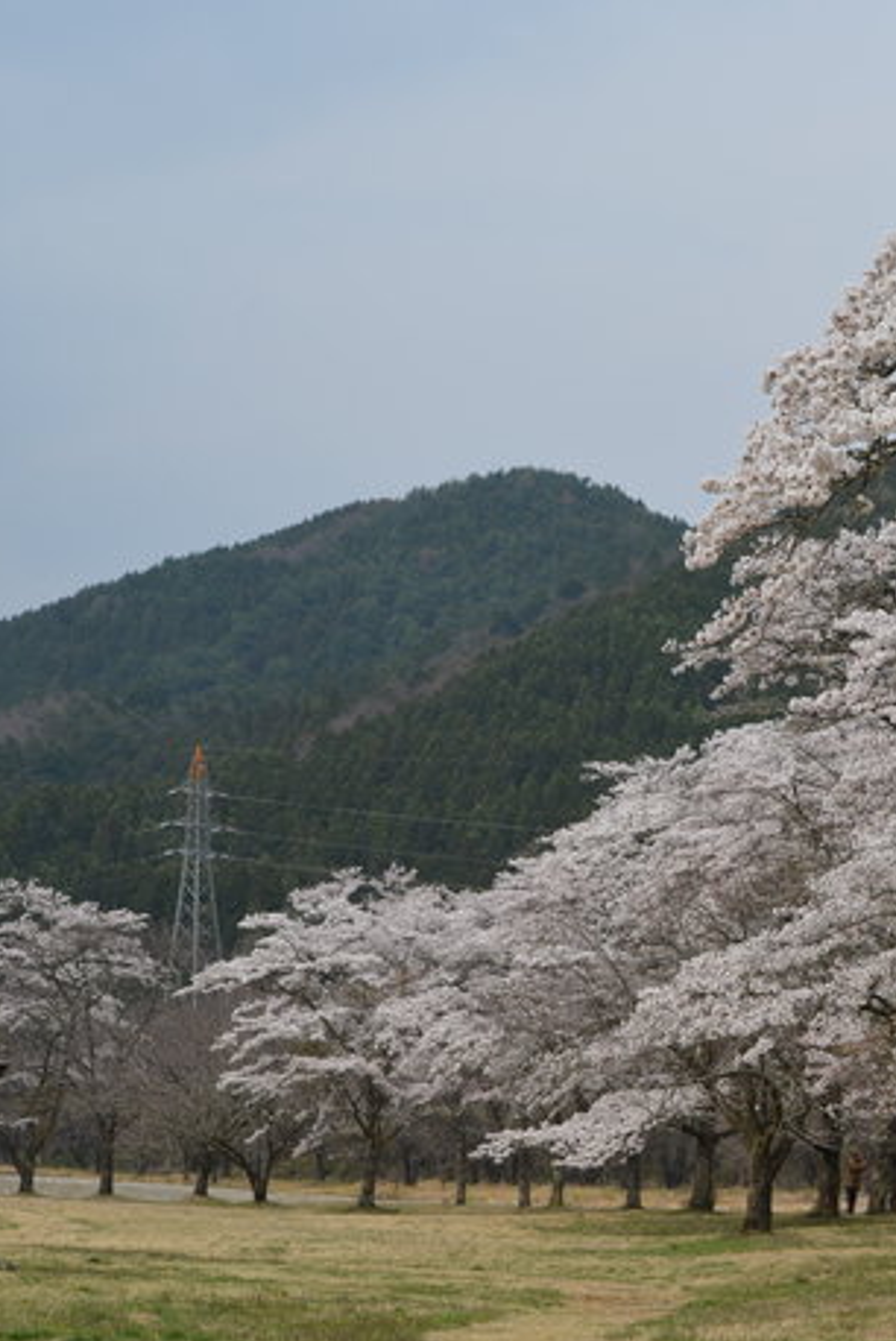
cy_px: 668
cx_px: 905
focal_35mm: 126
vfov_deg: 16.3
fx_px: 4688
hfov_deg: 10.8
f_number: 8
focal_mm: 55
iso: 100
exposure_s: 1/250
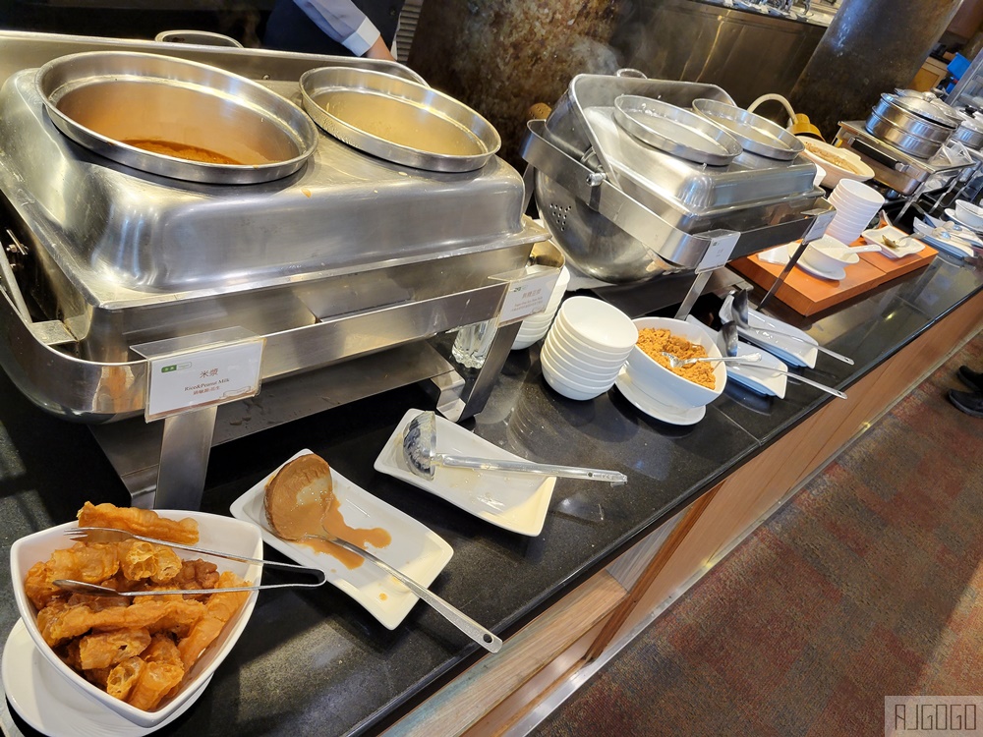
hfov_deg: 67.3
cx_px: 492
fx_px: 738
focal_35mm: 26
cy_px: 368
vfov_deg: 53.1
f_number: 1.8
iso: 200
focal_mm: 5.4
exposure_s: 1/60
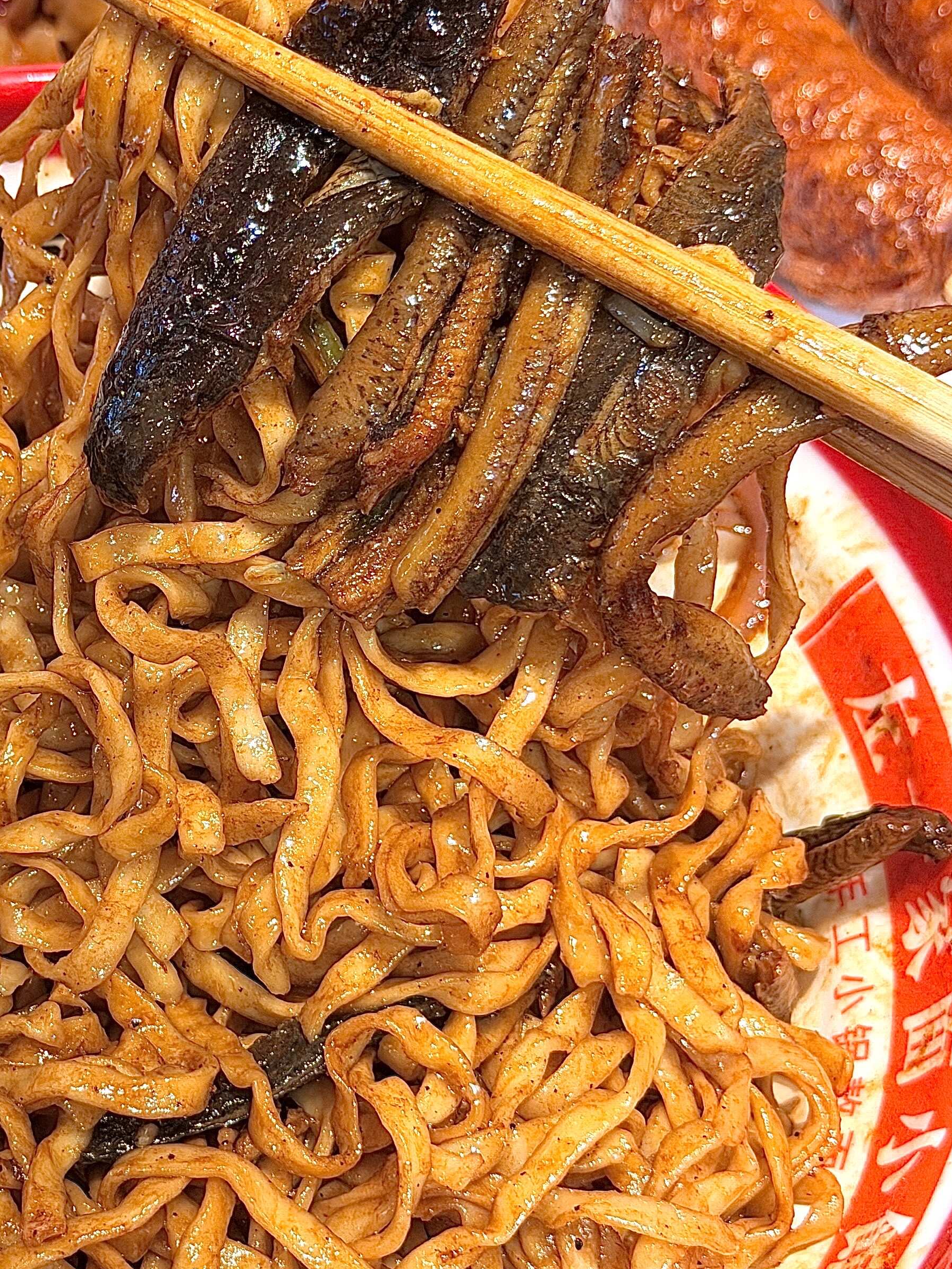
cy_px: 575
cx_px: 208
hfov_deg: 18.1
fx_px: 2970
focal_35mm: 81
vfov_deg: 24.1
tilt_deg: -53.7
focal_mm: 6.76
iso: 100
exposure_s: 1/100
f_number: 1.78
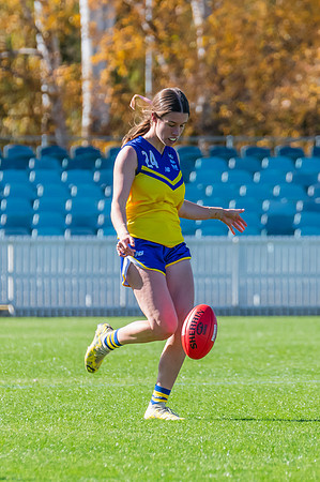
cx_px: 188
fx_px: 9889
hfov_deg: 1.9
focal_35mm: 740
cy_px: 244
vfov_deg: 2.8
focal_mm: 330
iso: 800
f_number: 7.1
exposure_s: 1/1250
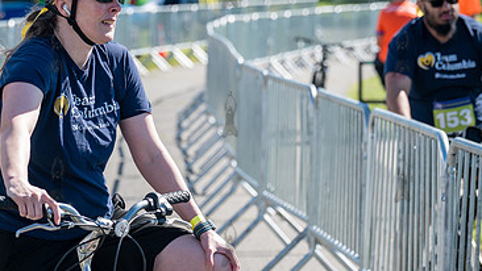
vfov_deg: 6.1
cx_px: 248
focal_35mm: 198
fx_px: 2531
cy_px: 121
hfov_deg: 10.9
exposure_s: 1/640
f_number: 4.5
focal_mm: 107
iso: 160
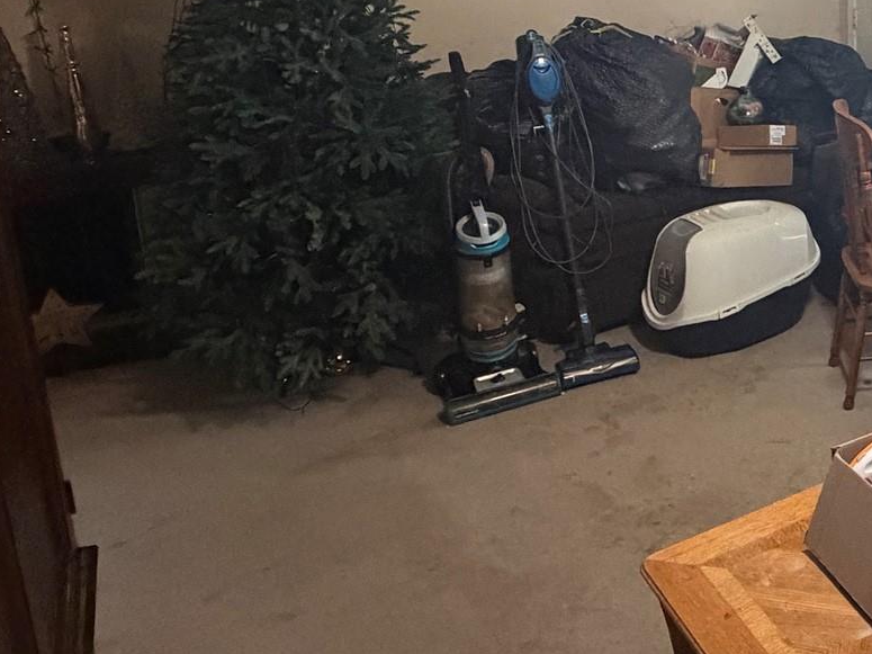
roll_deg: -0.4
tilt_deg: -12.5
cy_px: 116
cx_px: 911
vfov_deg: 37.1
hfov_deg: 41.9
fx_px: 932
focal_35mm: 37
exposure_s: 1/60
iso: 1000
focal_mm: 2.22
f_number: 2.2
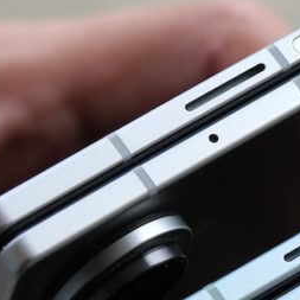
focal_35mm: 335
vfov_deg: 5.2
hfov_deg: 5.2
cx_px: 283
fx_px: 3285
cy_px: 262
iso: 160
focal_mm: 55
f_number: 5
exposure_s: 1/340
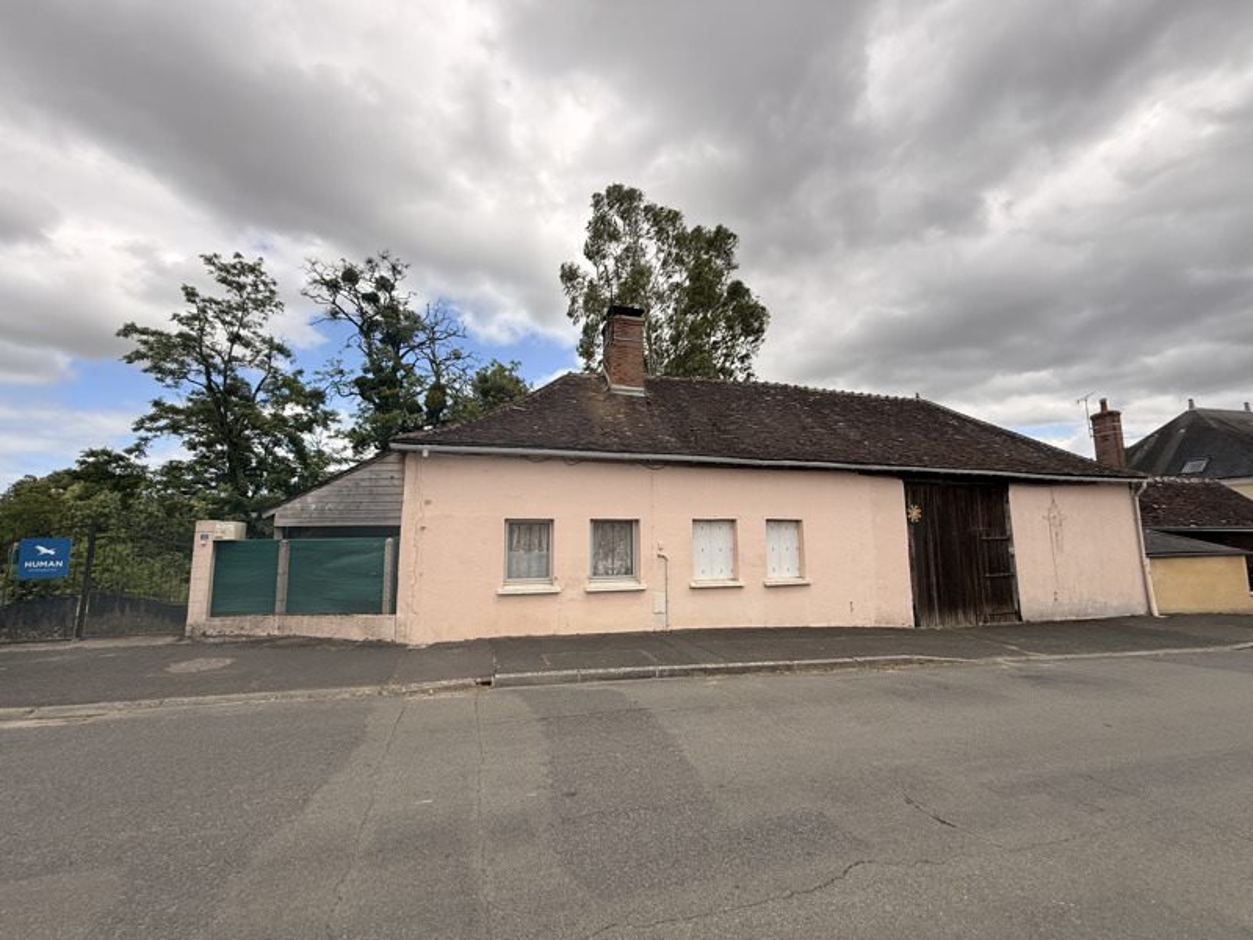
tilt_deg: +8.1
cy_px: 470
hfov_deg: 102.1
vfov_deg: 85.7
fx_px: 507
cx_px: 626
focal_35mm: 14
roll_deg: +0.1
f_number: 2.2
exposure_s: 1/1464
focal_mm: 2.22
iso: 50
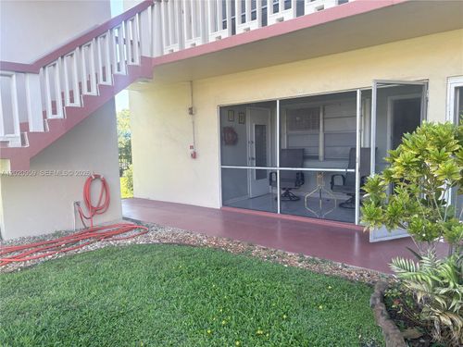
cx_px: 232
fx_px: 348
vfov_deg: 53.1
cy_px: 174
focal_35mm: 26
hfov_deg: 67.3
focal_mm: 5.96
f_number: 1.6
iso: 50
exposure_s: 1/264
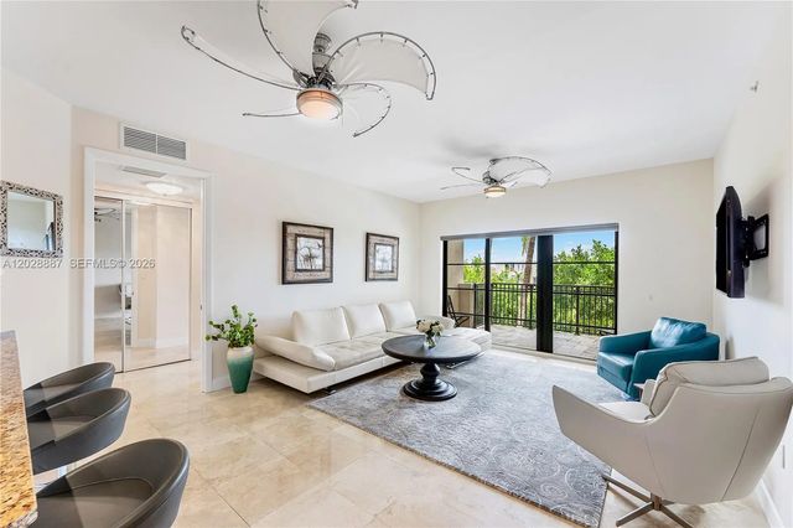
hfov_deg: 104.3
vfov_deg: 81.1
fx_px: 308
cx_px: 396
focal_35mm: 14
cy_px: 264
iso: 160
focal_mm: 14
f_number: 8
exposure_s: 1/15
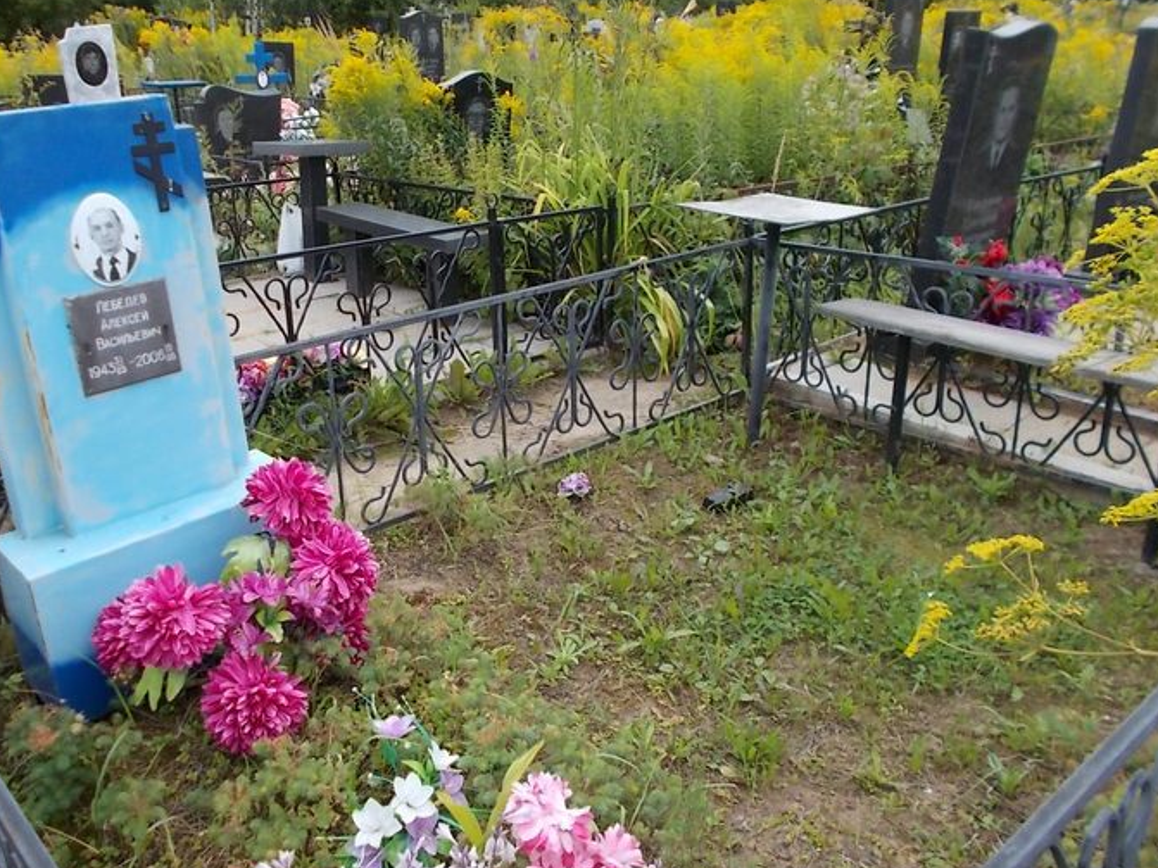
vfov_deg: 45.4
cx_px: 506
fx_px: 1037
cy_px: 385
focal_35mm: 31
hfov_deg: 58.2
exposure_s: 1/500
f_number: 3.2
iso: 80
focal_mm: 4.6
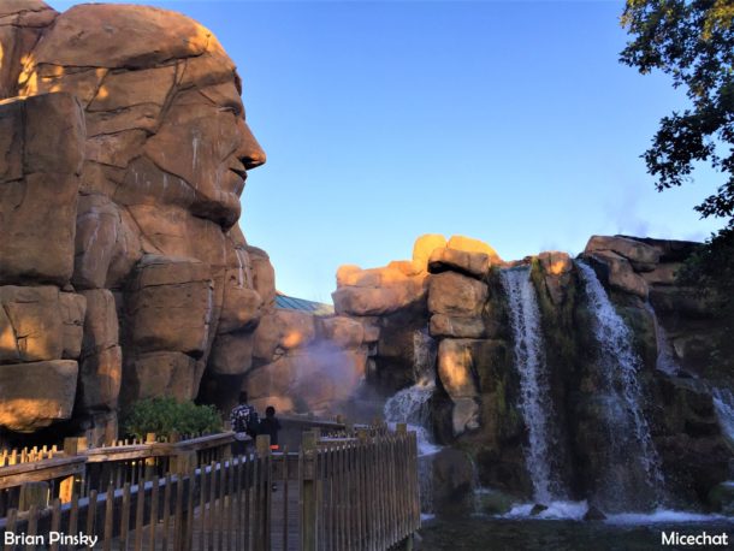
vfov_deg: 48.3
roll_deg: +1.0
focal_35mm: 29
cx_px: 367
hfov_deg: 61.6
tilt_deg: +14.1
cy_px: 276
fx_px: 615
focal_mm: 4.15
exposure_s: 1/391
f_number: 2.2
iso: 32
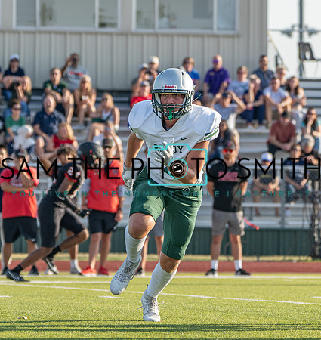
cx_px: 176
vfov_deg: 4.6
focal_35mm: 389
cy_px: 230
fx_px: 4203
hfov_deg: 4.4
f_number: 5.6
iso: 500
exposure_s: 1/1250
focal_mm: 190
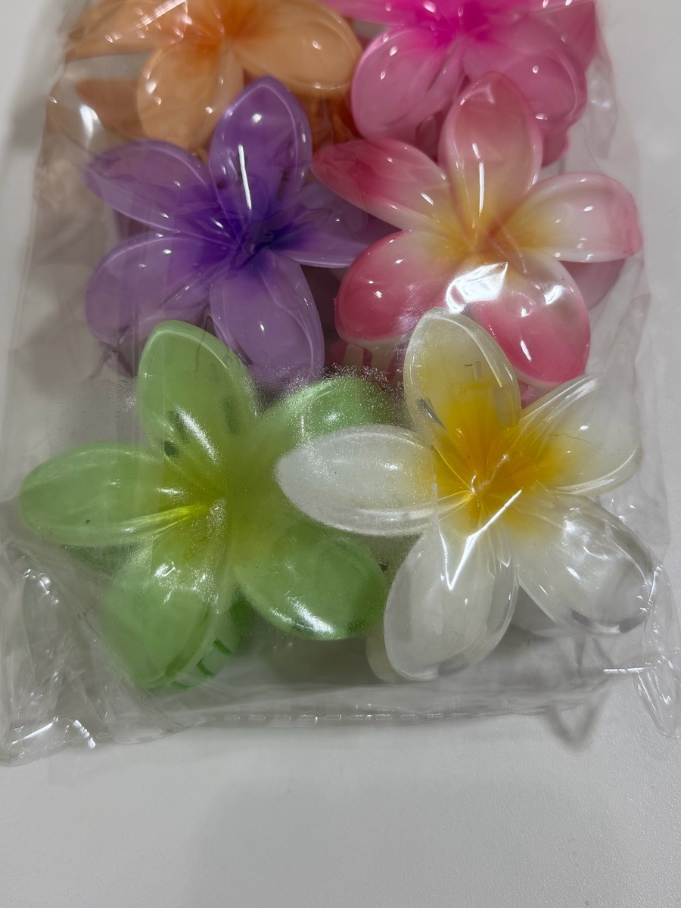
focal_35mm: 32
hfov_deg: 44.1
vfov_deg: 56.3
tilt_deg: -72.1
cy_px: 356
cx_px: 378
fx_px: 839
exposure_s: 1/121
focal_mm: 6.76
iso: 125
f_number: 1.78
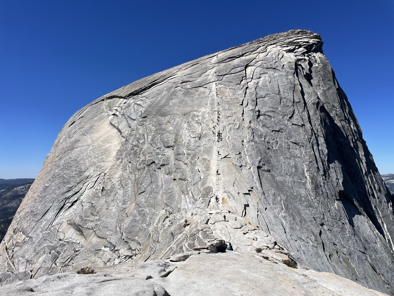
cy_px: 148
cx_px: 197
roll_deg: +0.3
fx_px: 296
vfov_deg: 53.1
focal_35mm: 26
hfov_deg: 67.3
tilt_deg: +5.7
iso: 32
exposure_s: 1/6494
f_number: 1.6
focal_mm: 4.2
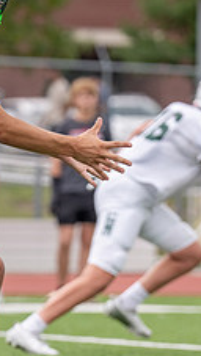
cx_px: -27
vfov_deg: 4.6
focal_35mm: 466
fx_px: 4407
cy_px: 109
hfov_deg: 2.6
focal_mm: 135
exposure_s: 1/2500
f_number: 2.8
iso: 250
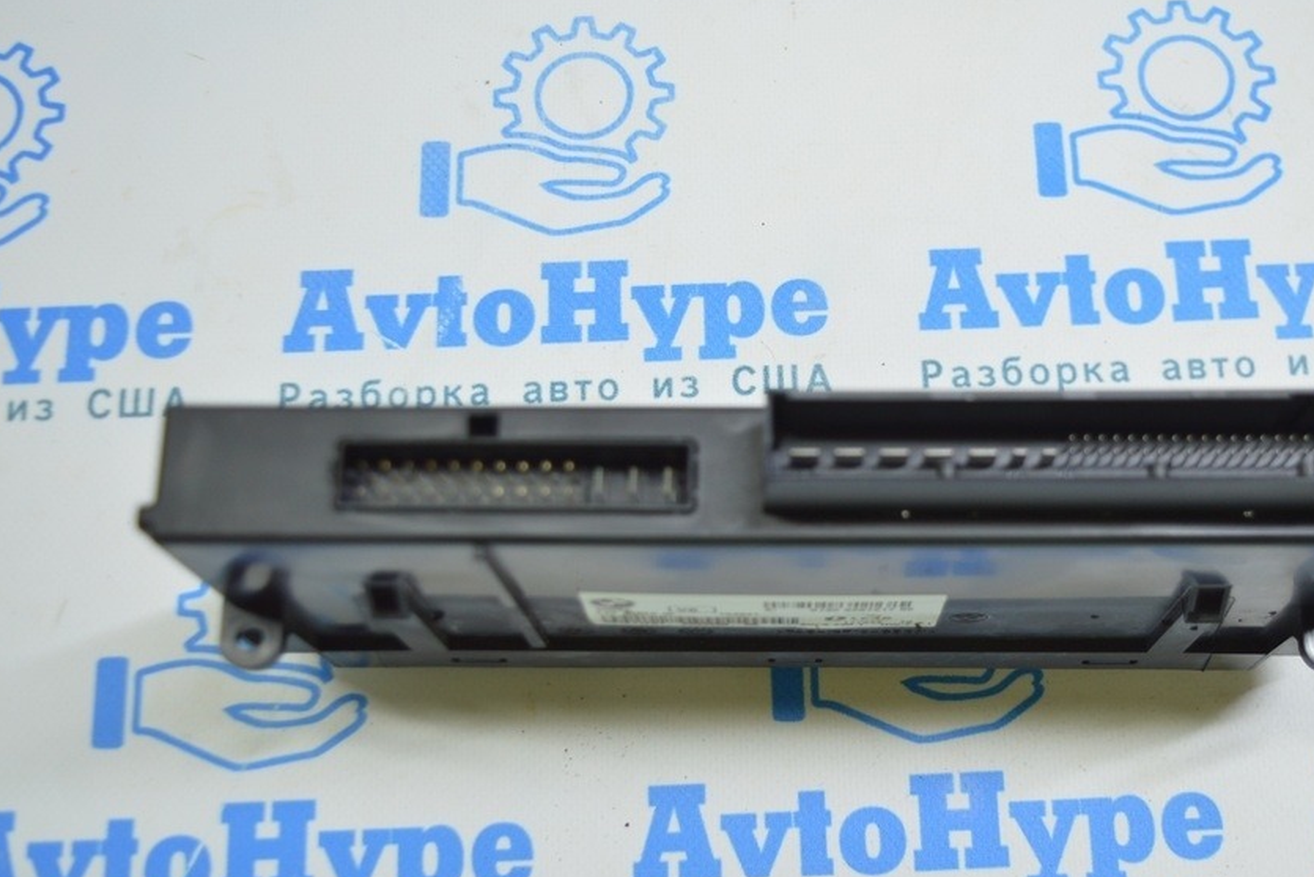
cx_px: 801
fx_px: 1811
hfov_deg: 39.7
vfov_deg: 27.2
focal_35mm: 50
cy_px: 453
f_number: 4
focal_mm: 27
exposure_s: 1/50
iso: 400
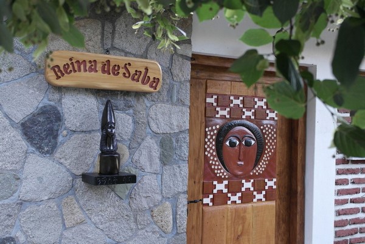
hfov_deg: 48.5
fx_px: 406
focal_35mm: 40
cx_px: 182
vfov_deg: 33.4
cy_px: 122
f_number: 4
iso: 400
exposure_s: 1/50
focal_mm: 26
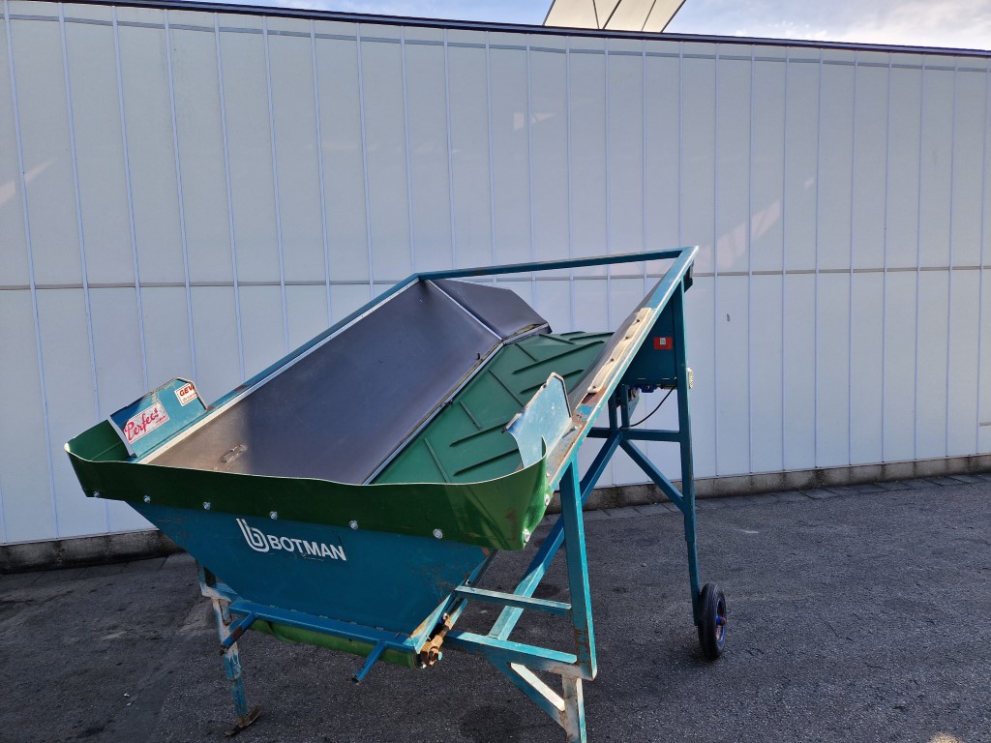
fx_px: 658
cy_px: 372
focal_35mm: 23
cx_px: 496
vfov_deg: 58.9
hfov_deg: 73.9
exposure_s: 1/582
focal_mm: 5.4
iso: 50
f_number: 1.8
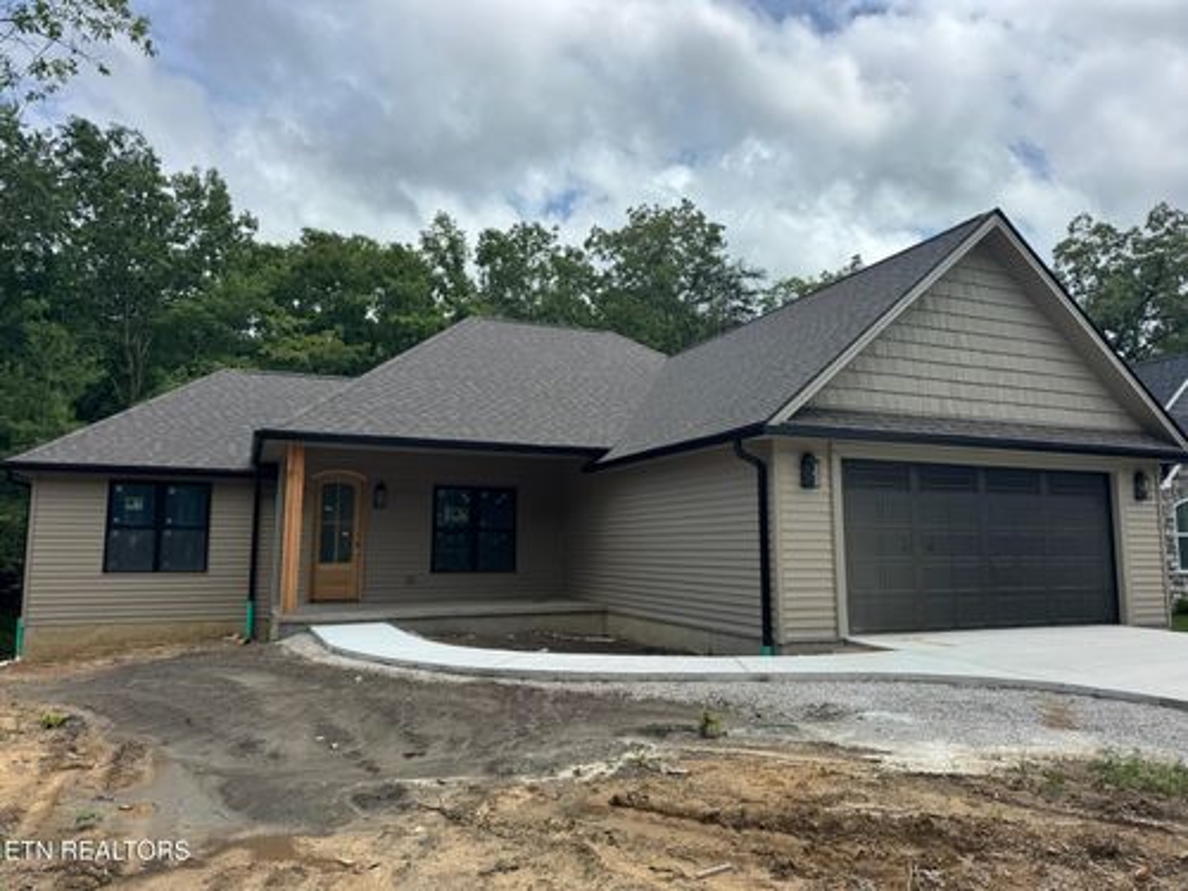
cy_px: 446
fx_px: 824
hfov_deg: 71.6
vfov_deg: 56.8
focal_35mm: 24
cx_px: 594
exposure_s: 1/4049
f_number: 1.78
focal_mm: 6.76
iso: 80
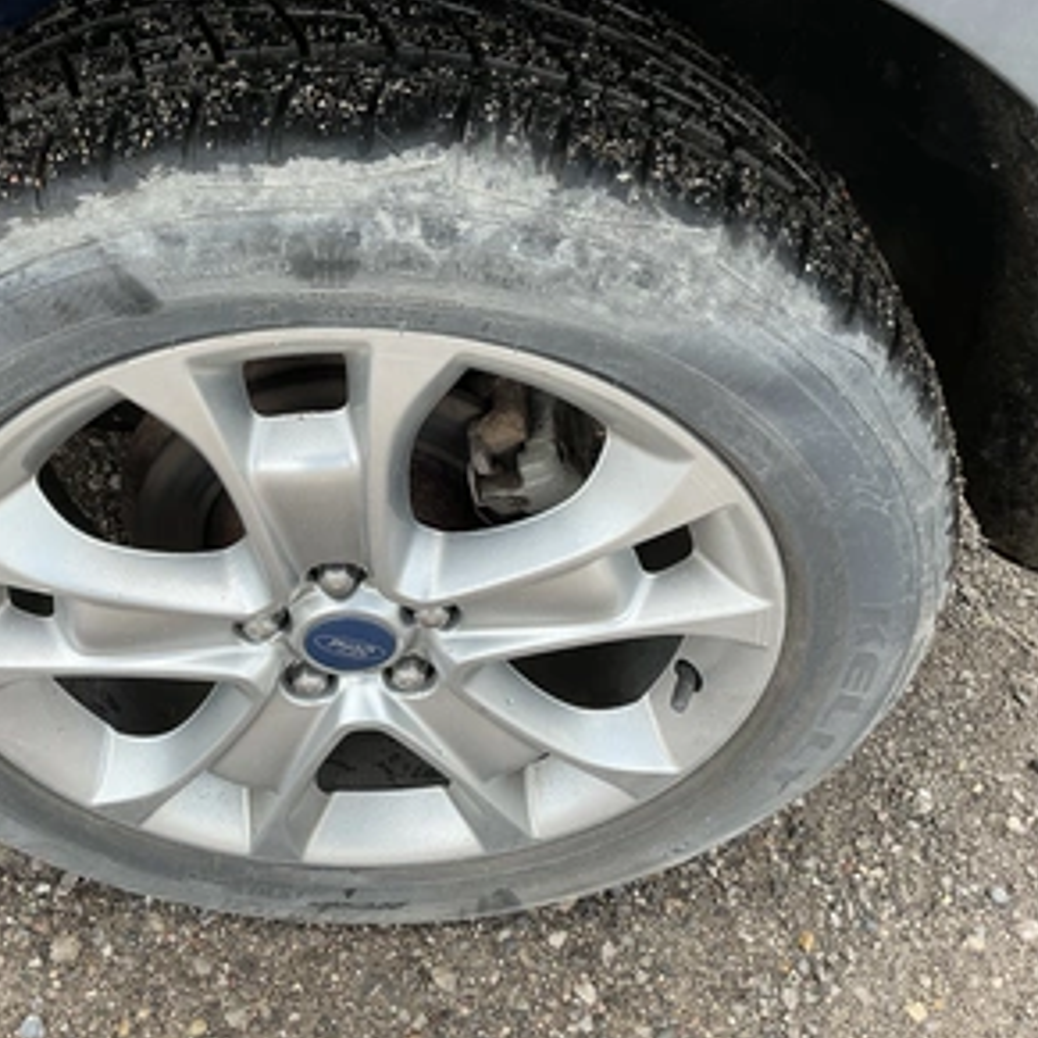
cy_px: 524
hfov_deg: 47.8
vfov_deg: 48.4
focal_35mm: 34
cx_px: 364
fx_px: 1153
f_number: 1.8
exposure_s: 1/221
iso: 20
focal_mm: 3
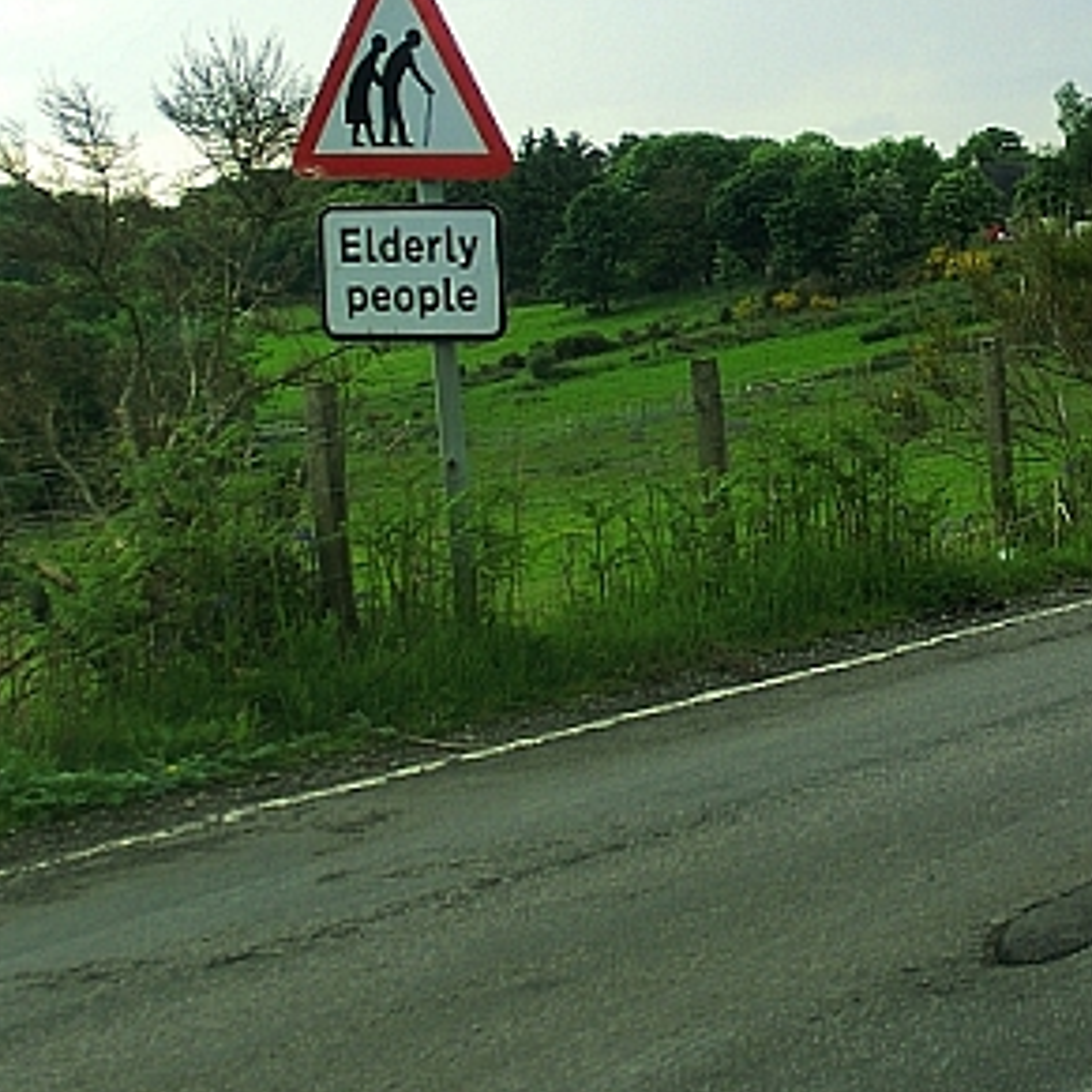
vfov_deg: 17.4
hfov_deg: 17.2
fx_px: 3533
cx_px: 1081
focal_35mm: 99
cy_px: 218
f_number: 4.4
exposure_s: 1/125
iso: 100
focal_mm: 9.09
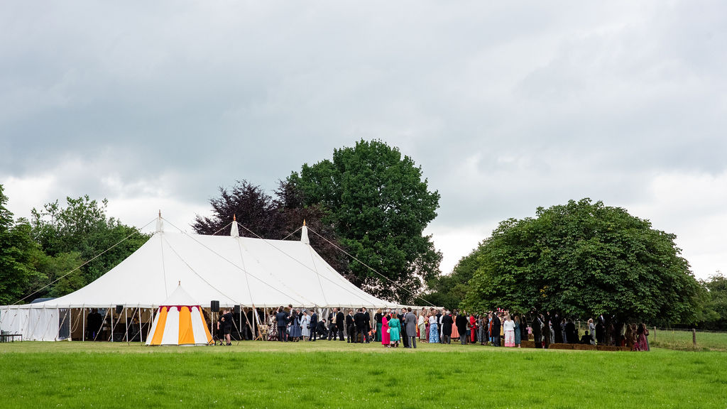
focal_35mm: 89
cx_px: 364
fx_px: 1717
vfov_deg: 13.6
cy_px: 197
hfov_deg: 23.9
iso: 2000
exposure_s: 1/400
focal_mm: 85
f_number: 8
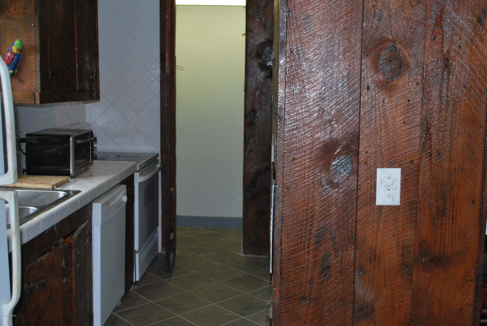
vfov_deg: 34.3
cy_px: 163
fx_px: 528
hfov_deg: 49.5
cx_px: 244
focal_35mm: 39
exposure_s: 1/60
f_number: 4.5
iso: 200
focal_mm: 26
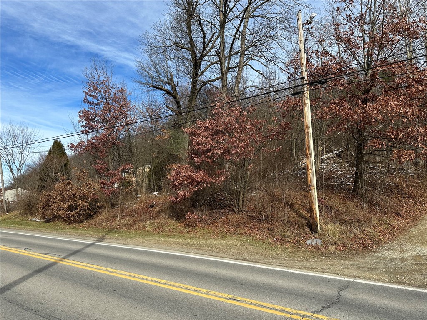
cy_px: 160
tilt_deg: +8.9
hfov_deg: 71.6
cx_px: 214
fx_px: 296
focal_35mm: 24
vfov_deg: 56.8
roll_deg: -0.8
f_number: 1.78
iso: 80
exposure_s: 1/3058
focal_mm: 6.86
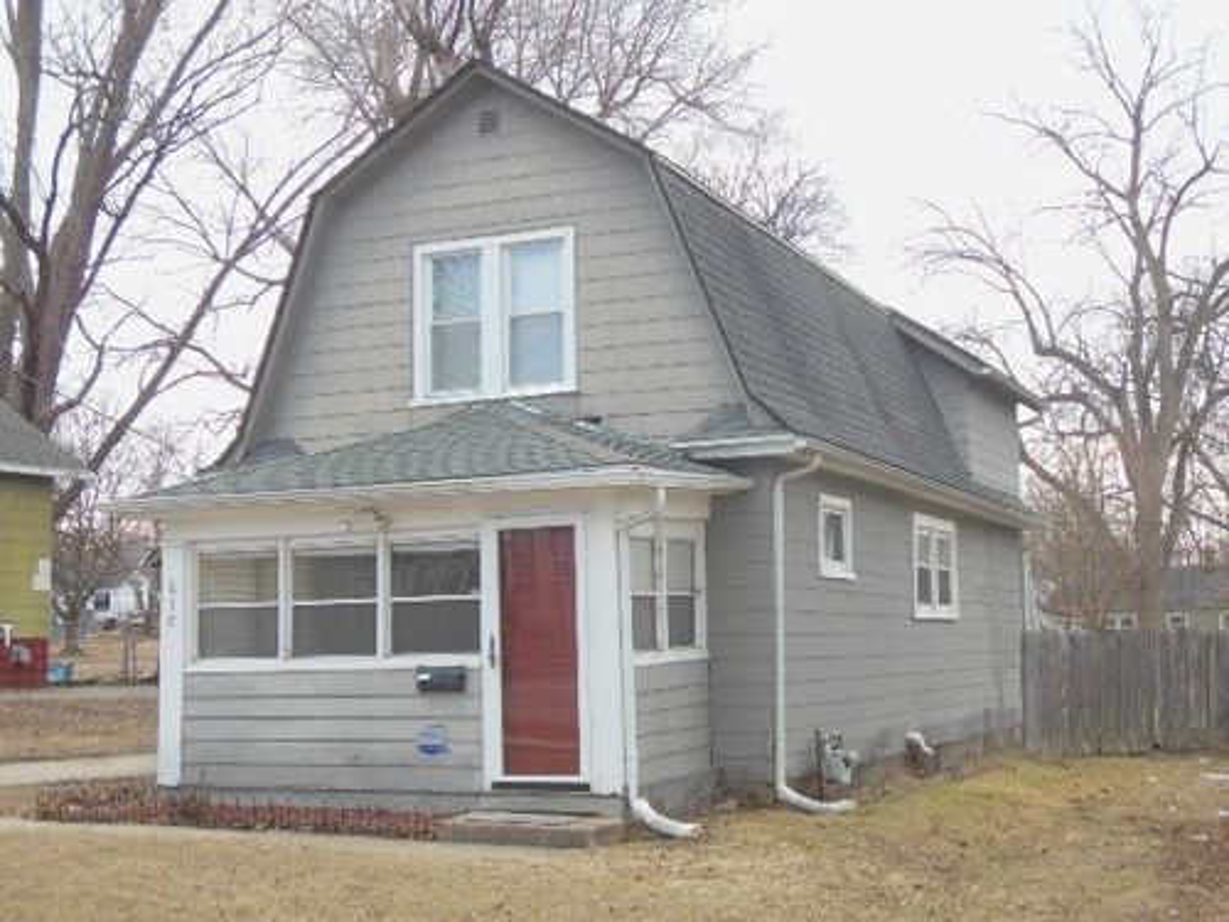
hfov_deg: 38.2
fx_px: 1775
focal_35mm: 50
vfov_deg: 29.1
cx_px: 614
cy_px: 461
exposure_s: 1/200
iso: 125
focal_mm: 8.9
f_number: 4
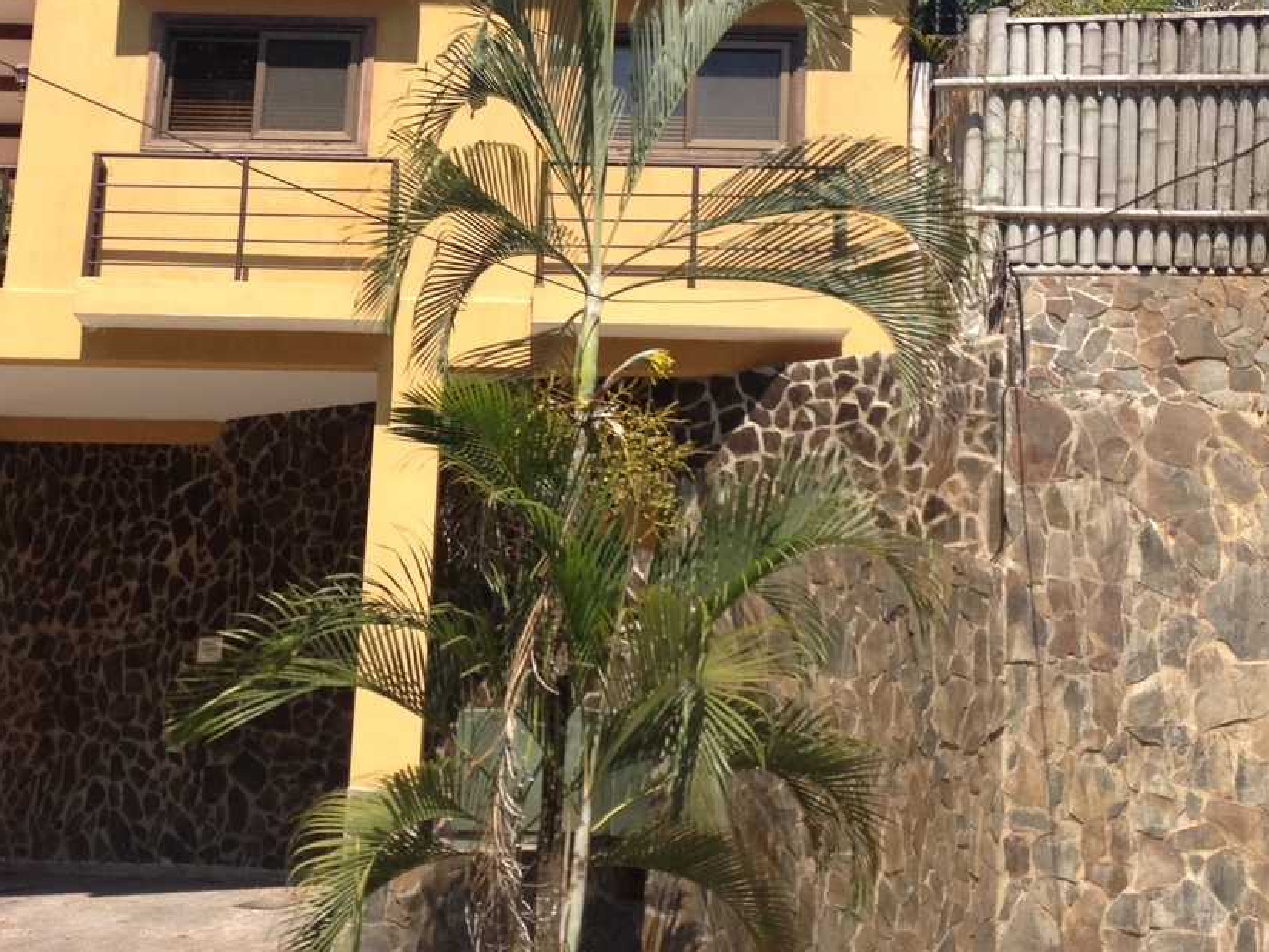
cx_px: 485
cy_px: 325
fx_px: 2493
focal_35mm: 68
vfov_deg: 21.5
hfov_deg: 28.5
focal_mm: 4.28
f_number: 2.4
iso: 50
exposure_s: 1/986
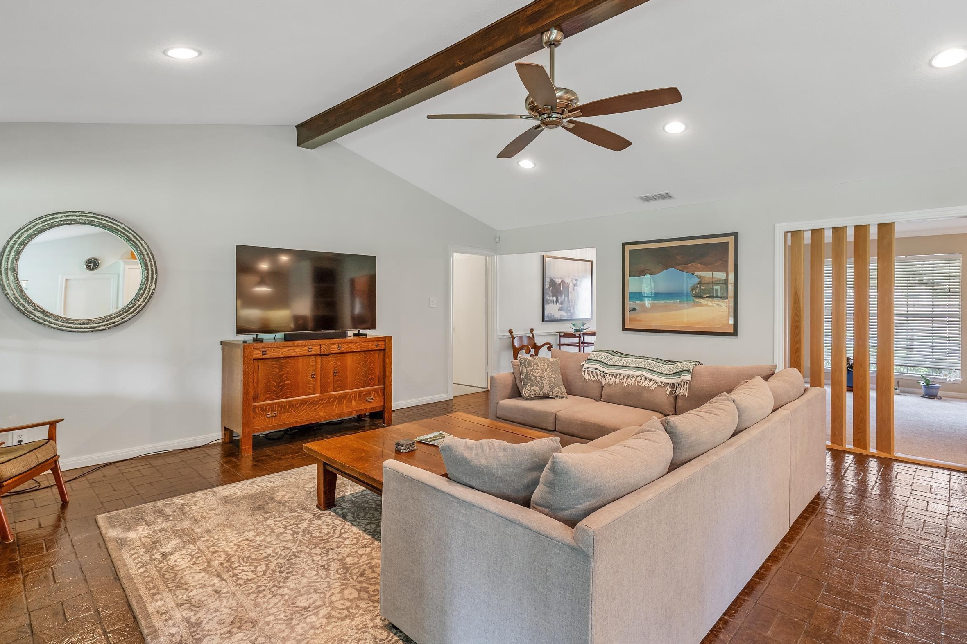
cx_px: 500
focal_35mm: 18
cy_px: 319
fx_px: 483
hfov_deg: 90.0
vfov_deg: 67.4
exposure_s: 1/5
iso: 800
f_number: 8
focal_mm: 17
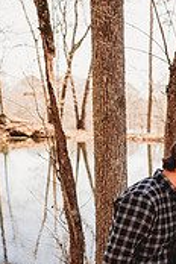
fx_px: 455
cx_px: 217
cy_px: 228
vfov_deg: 31.2
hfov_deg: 20.4
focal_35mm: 62
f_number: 2.2
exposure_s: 1/250
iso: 100
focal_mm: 24
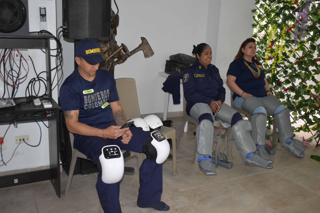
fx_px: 320
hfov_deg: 53.1
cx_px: 160
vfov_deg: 36.9
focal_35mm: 36
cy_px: 106
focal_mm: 24
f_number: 4
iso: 1400
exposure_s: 1/30
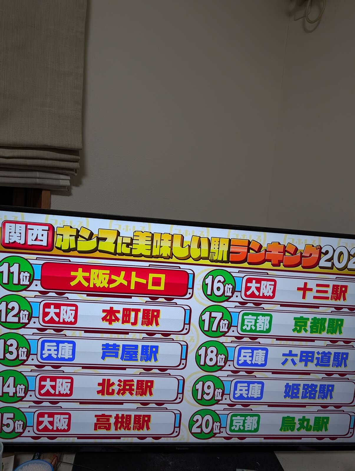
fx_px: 327
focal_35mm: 24
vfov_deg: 71.5
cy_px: 236
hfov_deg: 56.9
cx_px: 178
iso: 228
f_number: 1.68
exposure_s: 1/120
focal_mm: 6.9
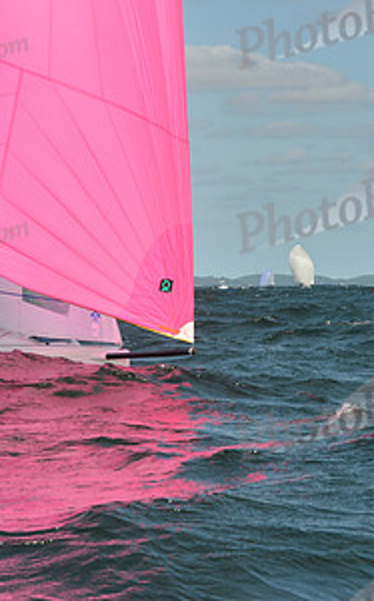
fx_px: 2255
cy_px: 334
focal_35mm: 138
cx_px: 134
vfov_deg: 15.2
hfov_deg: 9.5
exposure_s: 1/1600
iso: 400
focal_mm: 70
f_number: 10
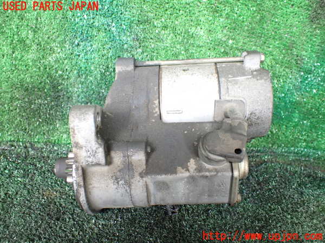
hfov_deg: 60.0
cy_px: 122
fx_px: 282
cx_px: 162
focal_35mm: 30
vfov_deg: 46.8
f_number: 2.3
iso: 640
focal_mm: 5.4
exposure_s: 1/125
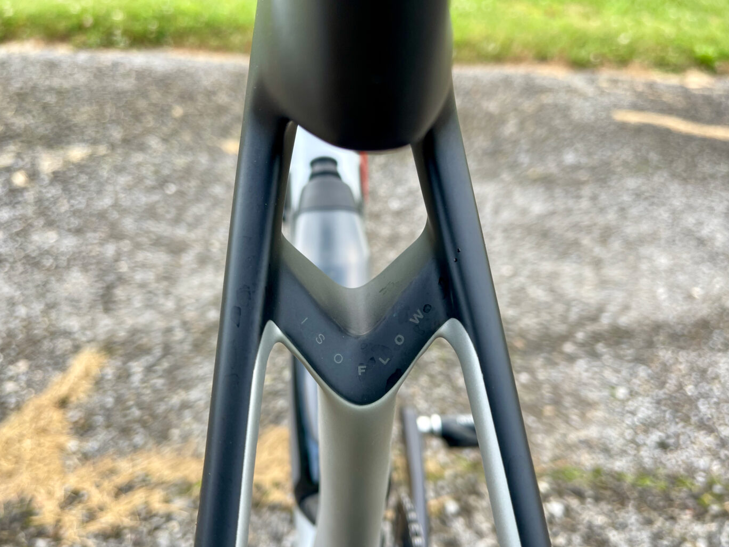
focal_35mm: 28
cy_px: 302
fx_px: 590
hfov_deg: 63.4
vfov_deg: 49.7
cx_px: 362
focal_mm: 5.1
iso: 32
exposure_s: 1/200
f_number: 1.6
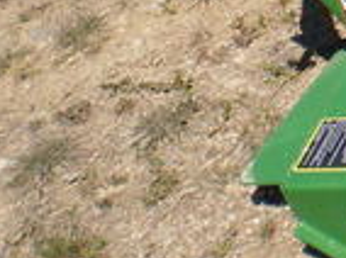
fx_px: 1377
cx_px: 614
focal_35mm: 138
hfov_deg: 13.0
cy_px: -78
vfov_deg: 10.5
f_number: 4.6
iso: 64
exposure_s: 1/640
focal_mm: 6.3
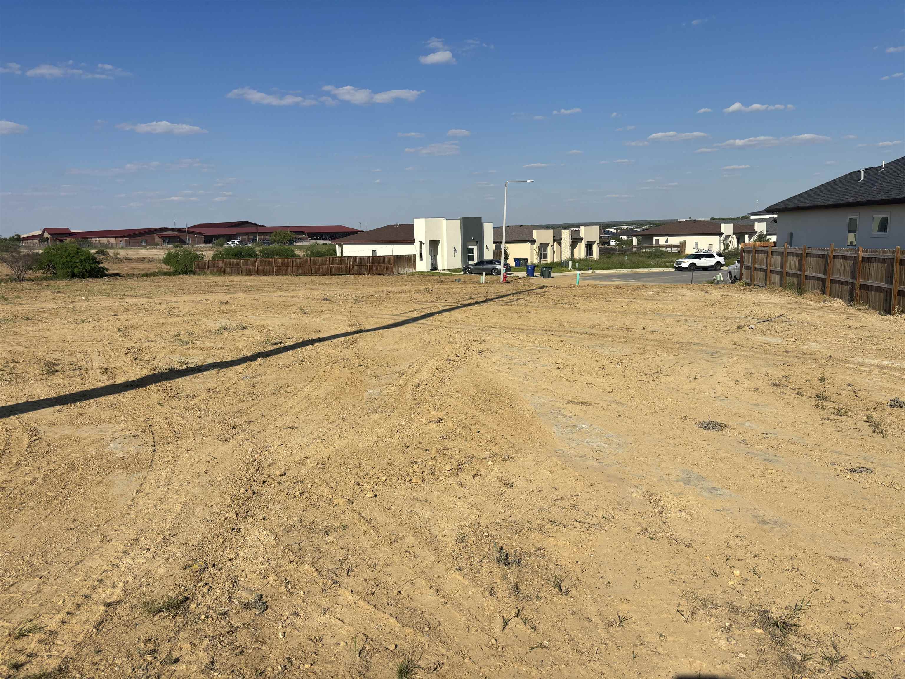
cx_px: 452
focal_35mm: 26
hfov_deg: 67.3
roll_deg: +2.3
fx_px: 680
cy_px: 340
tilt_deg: -8.4
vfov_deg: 53.1
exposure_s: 1/7692
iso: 50
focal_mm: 5.96
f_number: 1.6
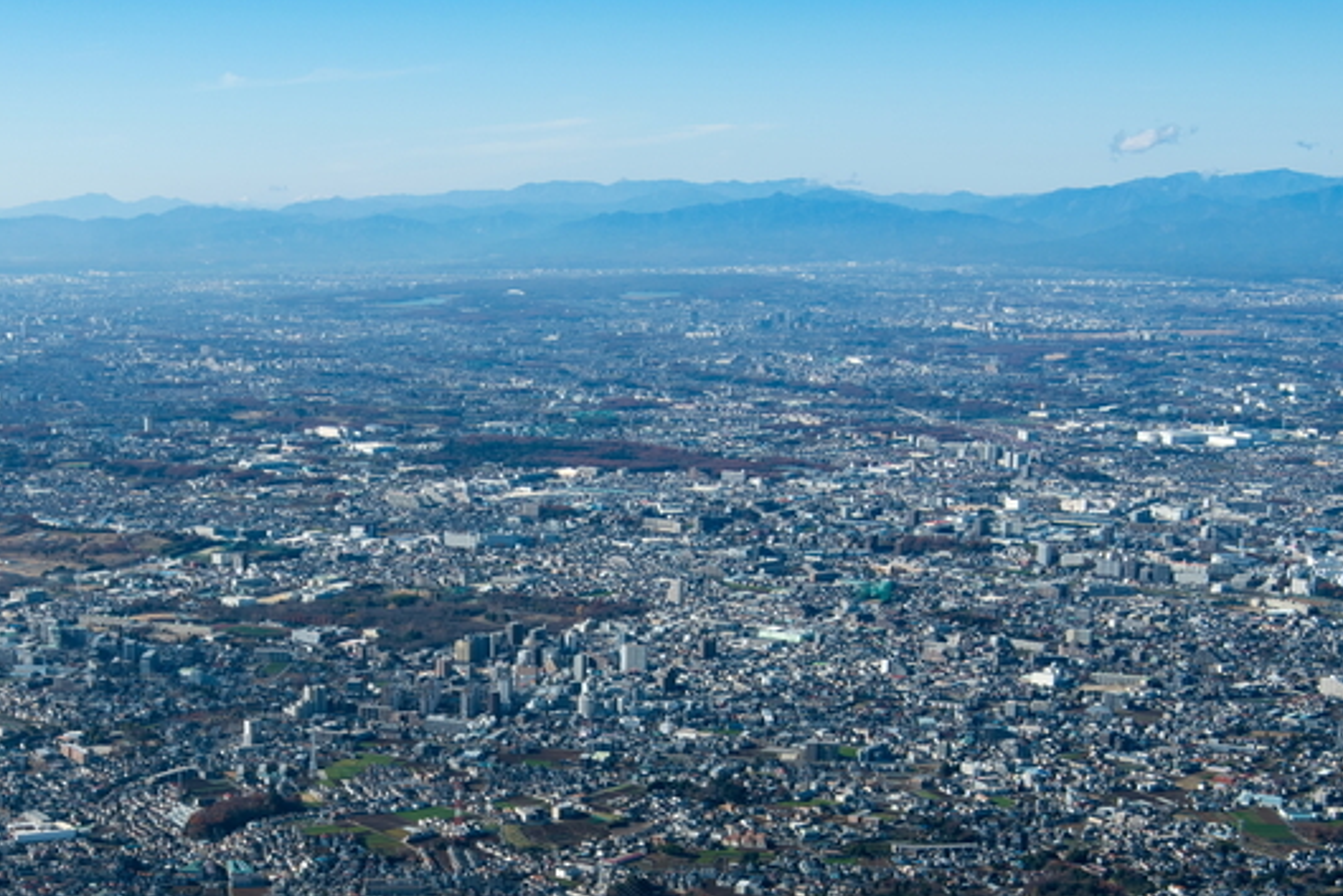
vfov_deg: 19.7
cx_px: 413
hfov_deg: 29.4
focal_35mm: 68
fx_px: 2537
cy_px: 768
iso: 100
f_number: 8
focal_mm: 36
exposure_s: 1/400
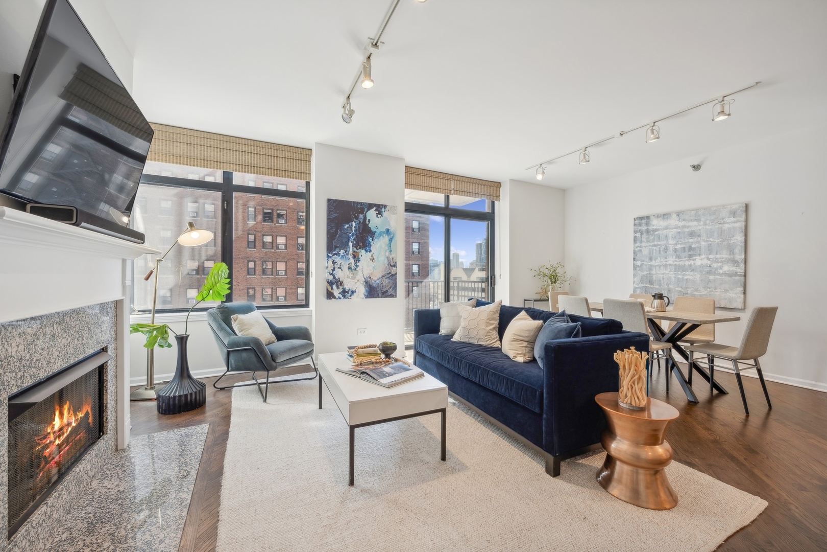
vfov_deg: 81.2
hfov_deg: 104.3
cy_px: 276
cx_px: 414
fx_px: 322
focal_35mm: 14
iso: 200
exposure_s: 1/10
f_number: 9.5
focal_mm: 14
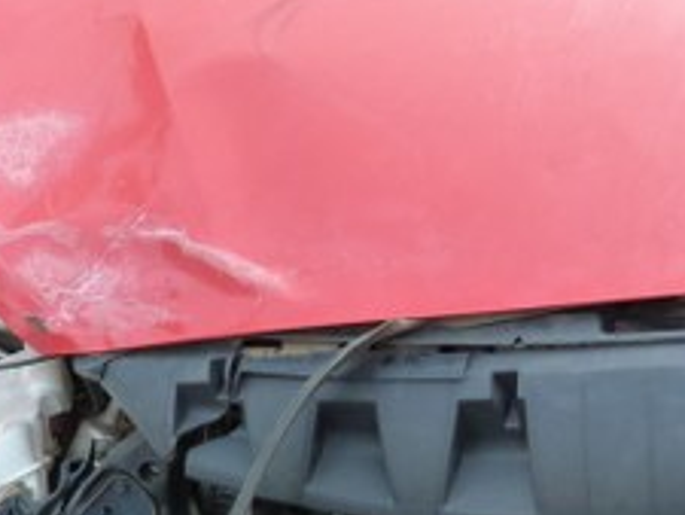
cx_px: 591
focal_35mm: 89
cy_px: 241
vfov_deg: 16.6
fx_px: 1762
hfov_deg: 21.6
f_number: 2.8
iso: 125
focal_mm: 4.5
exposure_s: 1/80
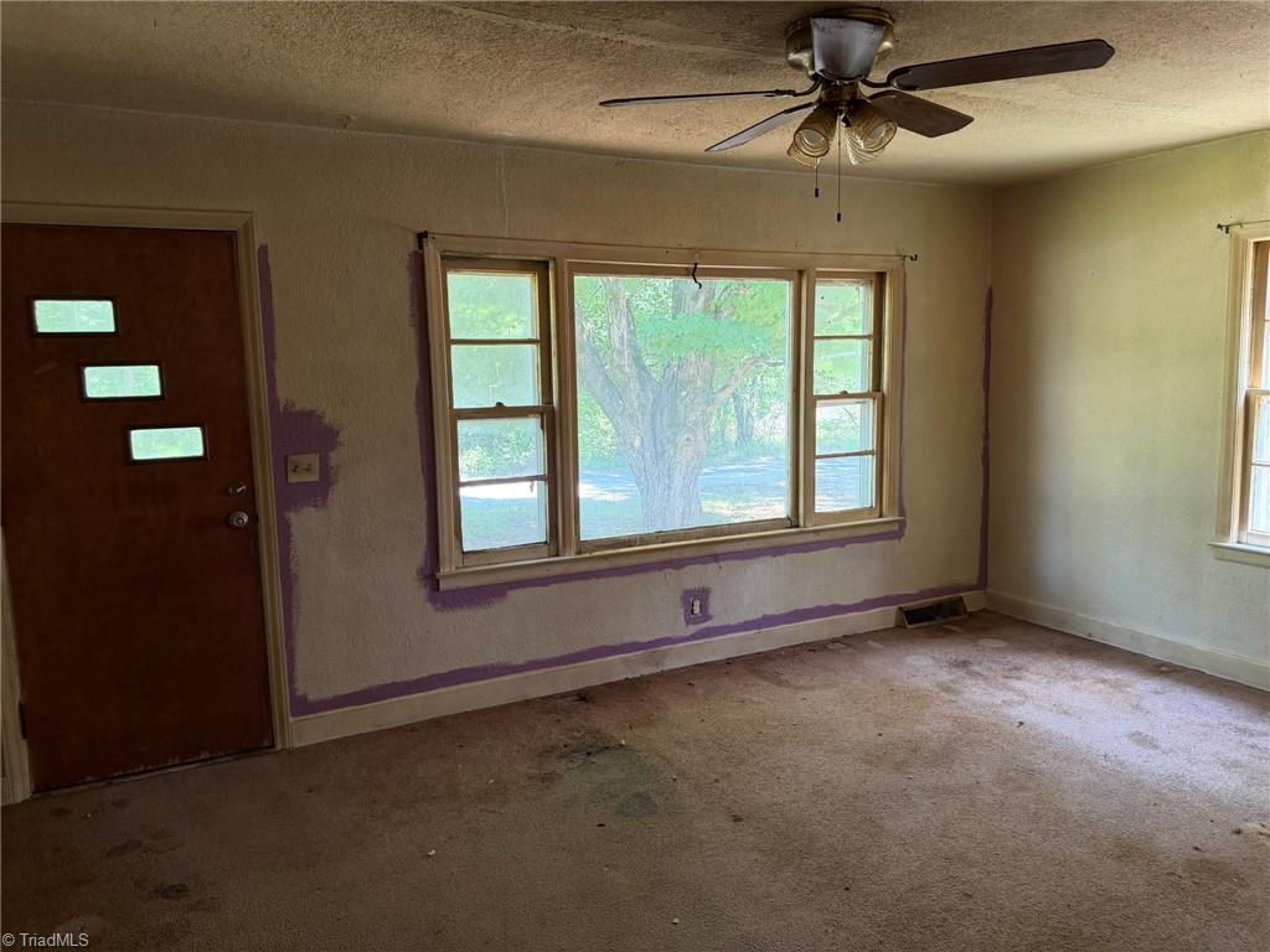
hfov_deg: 71.6
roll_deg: +2.0
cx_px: 635
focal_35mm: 24
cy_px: 476
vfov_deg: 56.8
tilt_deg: -5.5
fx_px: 881
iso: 200
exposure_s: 1/76
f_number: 1.78
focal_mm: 6.76
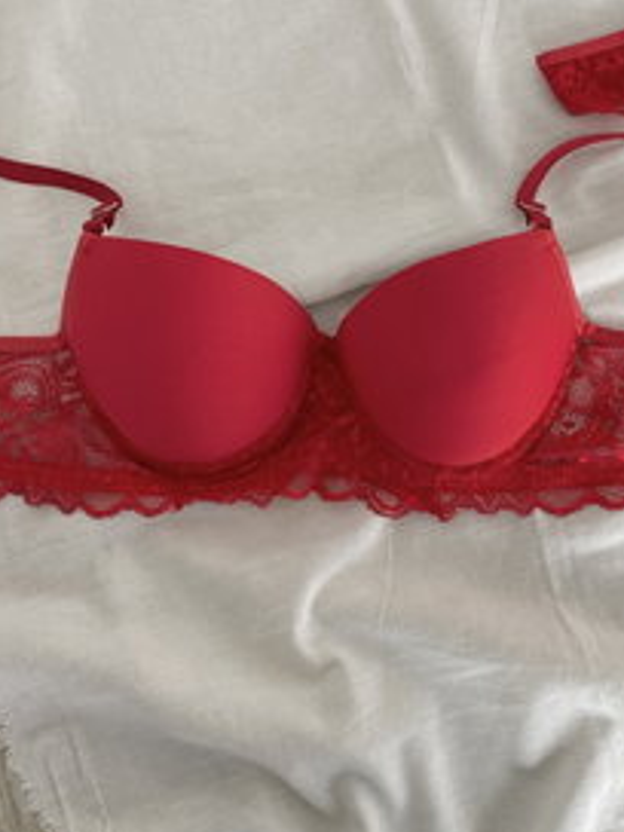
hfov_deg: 28.0
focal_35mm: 51
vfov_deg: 36.7
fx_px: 1226
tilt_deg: -75.4
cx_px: 502
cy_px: 225
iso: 50
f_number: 1.8
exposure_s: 1/122
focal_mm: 4.25
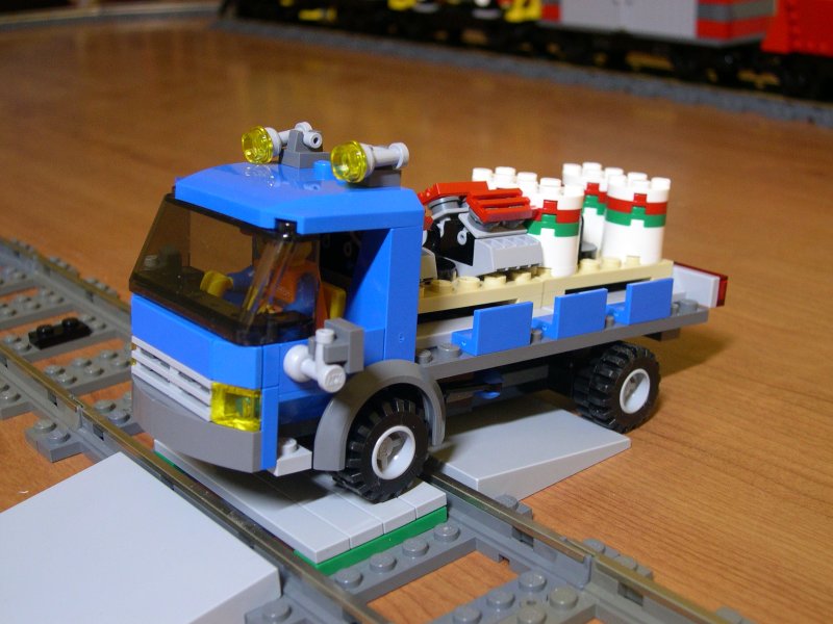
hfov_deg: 40.4
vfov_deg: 30.9
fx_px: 1131
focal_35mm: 47
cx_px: 416
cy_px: 312
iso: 294
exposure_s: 1/4.7
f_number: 3.1
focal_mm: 10.1
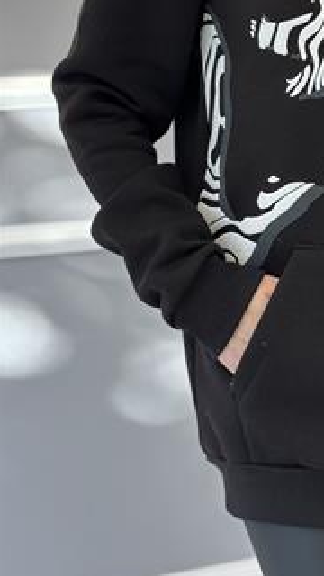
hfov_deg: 13.9
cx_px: 347
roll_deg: -1.5
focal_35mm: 85
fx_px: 1298
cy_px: 135
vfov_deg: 24.7
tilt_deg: -11.9
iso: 100
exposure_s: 1/100
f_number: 1.78
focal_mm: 6.86
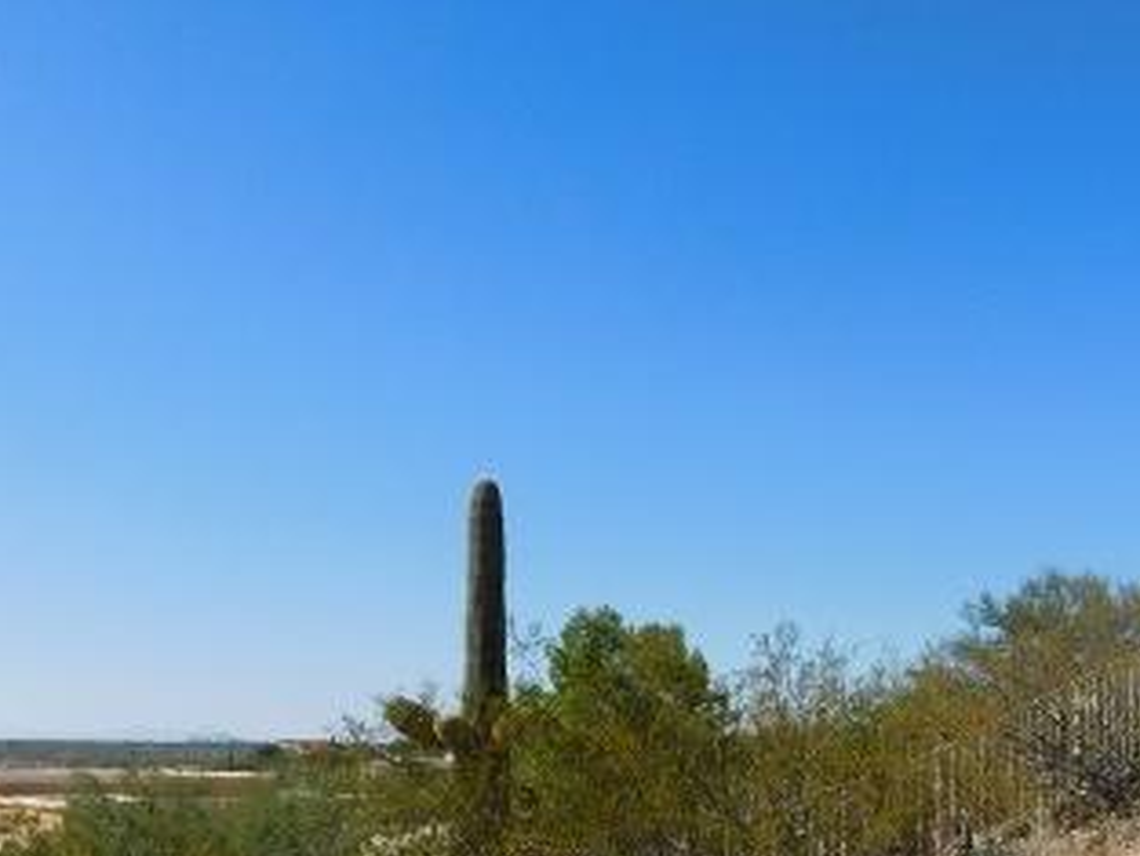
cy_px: 692
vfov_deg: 30.1
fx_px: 1548
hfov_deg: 39.7
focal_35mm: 47
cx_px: 794
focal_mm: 4
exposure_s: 1/640
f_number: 6
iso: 125
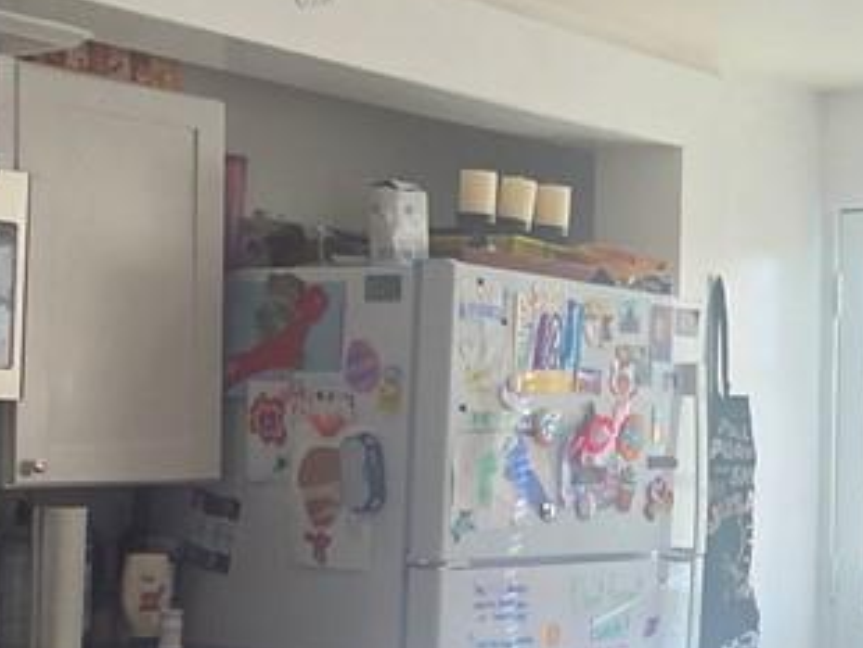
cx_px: 852
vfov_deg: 21.9
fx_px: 1672
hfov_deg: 27.4
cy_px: 437
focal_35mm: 67
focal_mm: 2.2
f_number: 2.2
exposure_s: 1/120
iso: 64
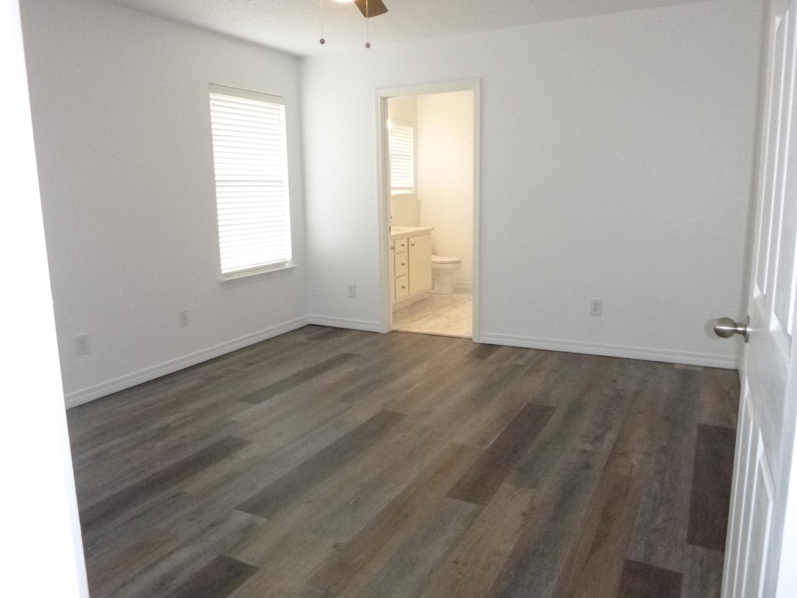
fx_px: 576
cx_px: 398
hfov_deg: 69.4
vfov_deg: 54.9
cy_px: 299
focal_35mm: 25
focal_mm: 4.5
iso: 800
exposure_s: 1/60
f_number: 3.9
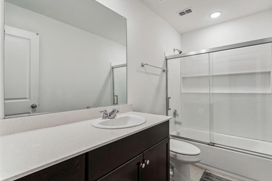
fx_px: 128
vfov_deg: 70.4
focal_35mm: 17
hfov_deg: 93.2
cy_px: 86
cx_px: 143
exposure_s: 1/13
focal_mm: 16
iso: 160
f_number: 9
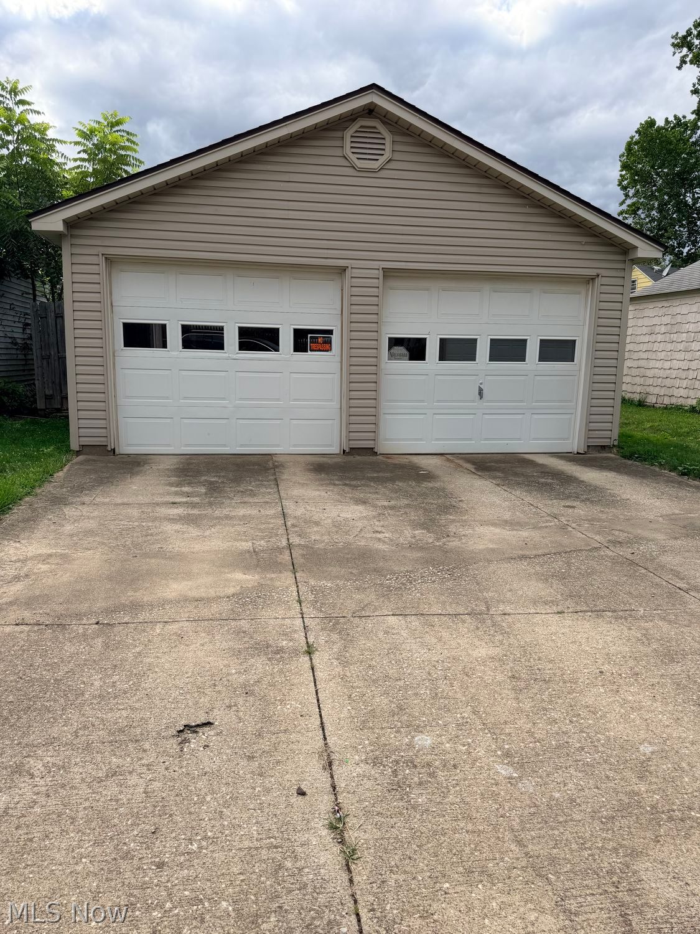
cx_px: 350
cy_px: 467
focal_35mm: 24
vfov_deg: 71.6
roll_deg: -1.6
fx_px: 647
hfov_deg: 56.8
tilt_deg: -10.2
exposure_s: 1/3021
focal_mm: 6.76
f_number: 1.78
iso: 80
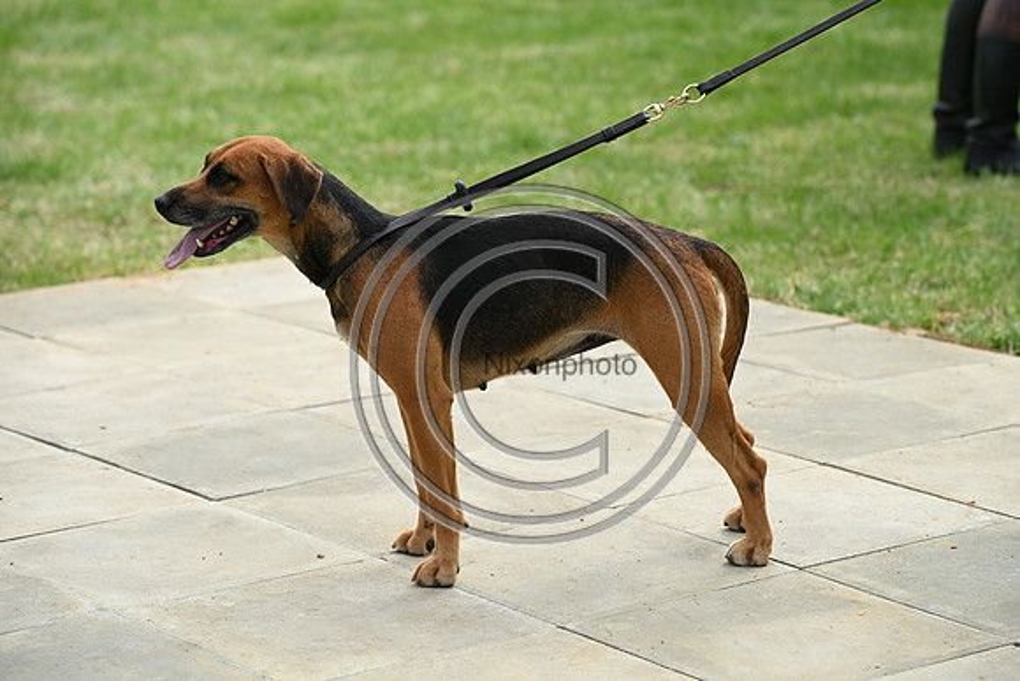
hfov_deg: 16.4
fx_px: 3542
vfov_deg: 11.0
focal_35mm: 125
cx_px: 510
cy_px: 340
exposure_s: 1/1000
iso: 200
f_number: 4.5
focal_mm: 125
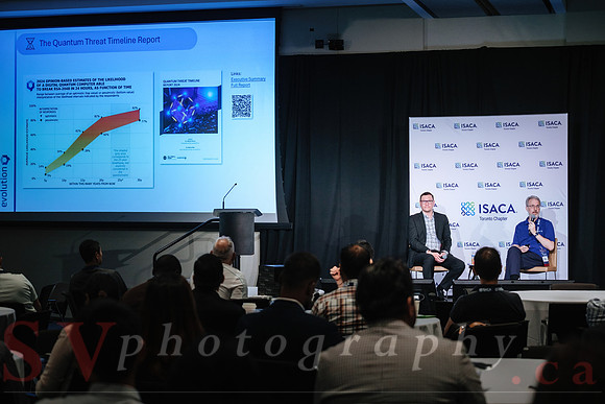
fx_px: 1261
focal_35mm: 75
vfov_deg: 18.2
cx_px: 302
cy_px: 202
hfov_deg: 27.0
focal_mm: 50
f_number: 2.8
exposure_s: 1/80
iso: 800
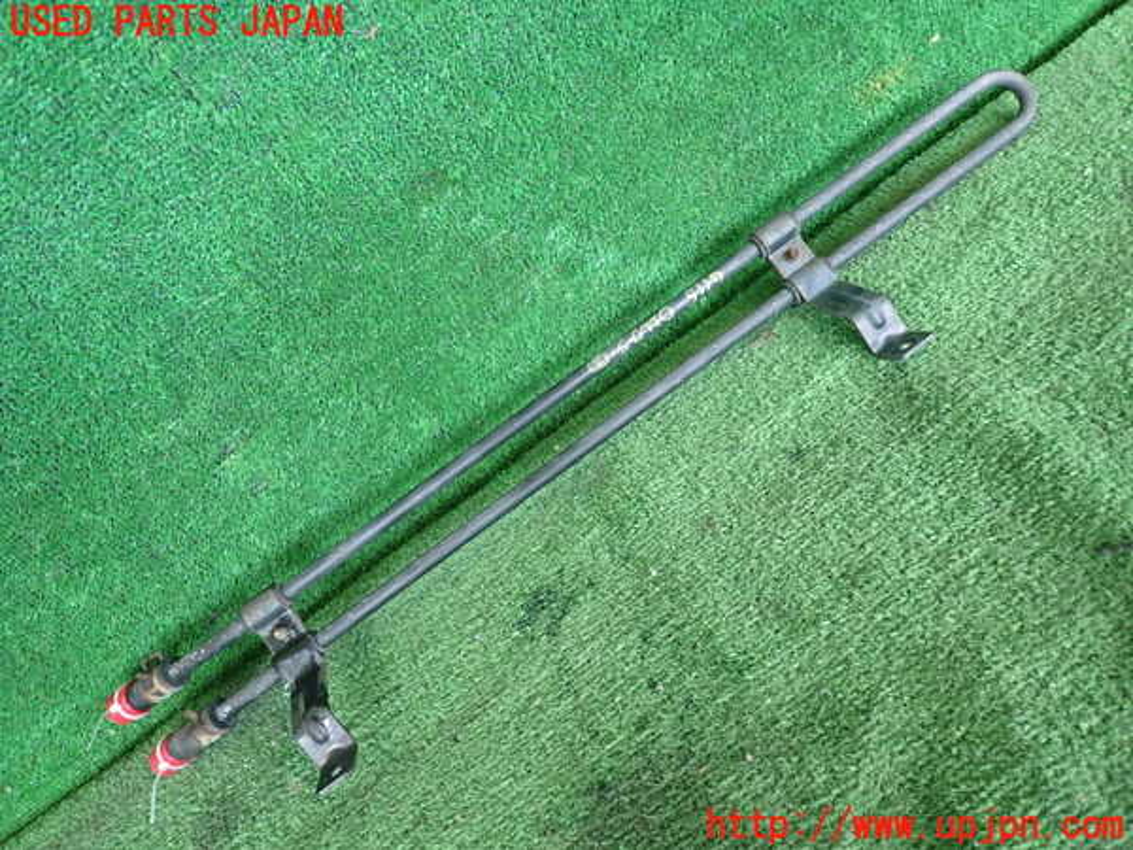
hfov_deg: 69.4
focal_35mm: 25
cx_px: 566
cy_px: 425
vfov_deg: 54.9
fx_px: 818
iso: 640
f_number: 2
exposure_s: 1/125
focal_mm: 4.5
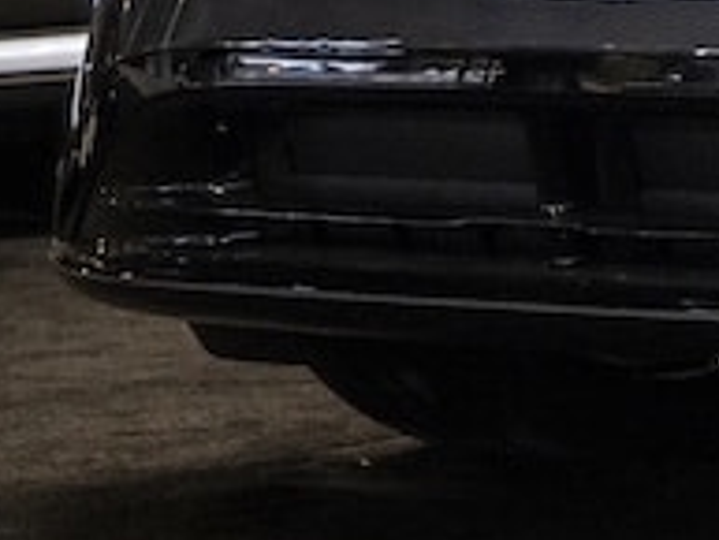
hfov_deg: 7.9
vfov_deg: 6.4
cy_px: -574
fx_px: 4643
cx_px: 1967
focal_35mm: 223
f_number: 2.8
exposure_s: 1/125
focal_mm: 37.4
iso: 4000
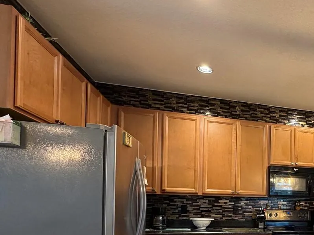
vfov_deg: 45.7
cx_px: 289
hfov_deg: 54.3
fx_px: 254
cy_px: 206
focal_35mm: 28
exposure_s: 1/60
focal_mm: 2.22
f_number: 2.2
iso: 250
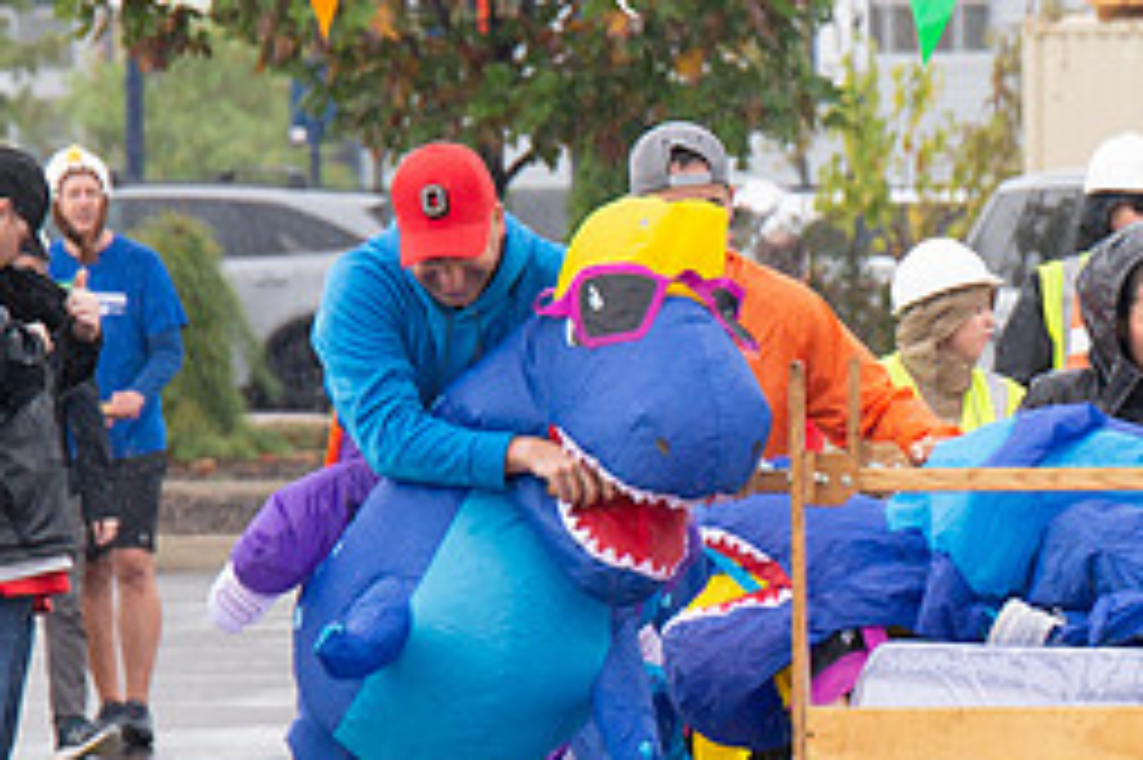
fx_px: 23479
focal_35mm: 740
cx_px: 1142
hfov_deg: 2.8
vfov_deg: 1.9
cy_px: 713
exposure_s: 1/400
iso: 800
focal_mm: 200
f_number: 7.1
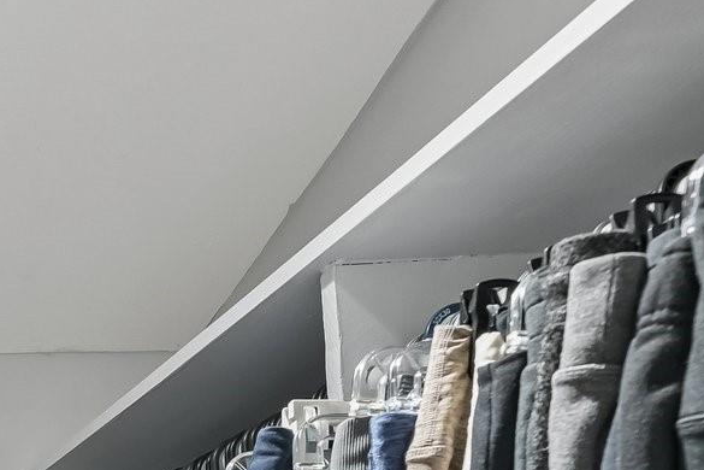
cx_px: -291
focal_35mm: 49
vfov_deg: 21.6
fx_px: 958
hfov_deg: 29.2
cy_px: 760
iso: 400
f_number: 8
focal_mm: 14
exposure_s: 1/3.33
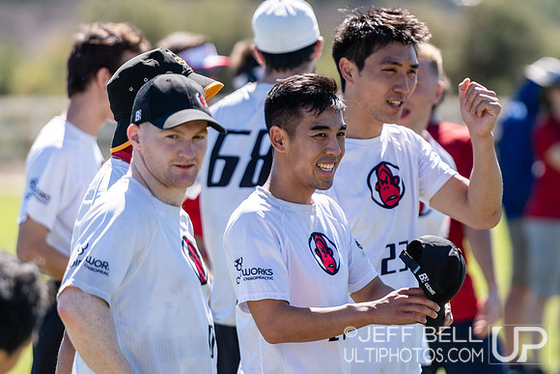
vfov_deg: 3.2
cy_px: 187
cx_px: 338
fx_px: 6705
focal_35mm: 431
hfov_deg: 4.8
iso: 100
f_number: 2.8
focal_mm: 200
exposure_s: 1/1250
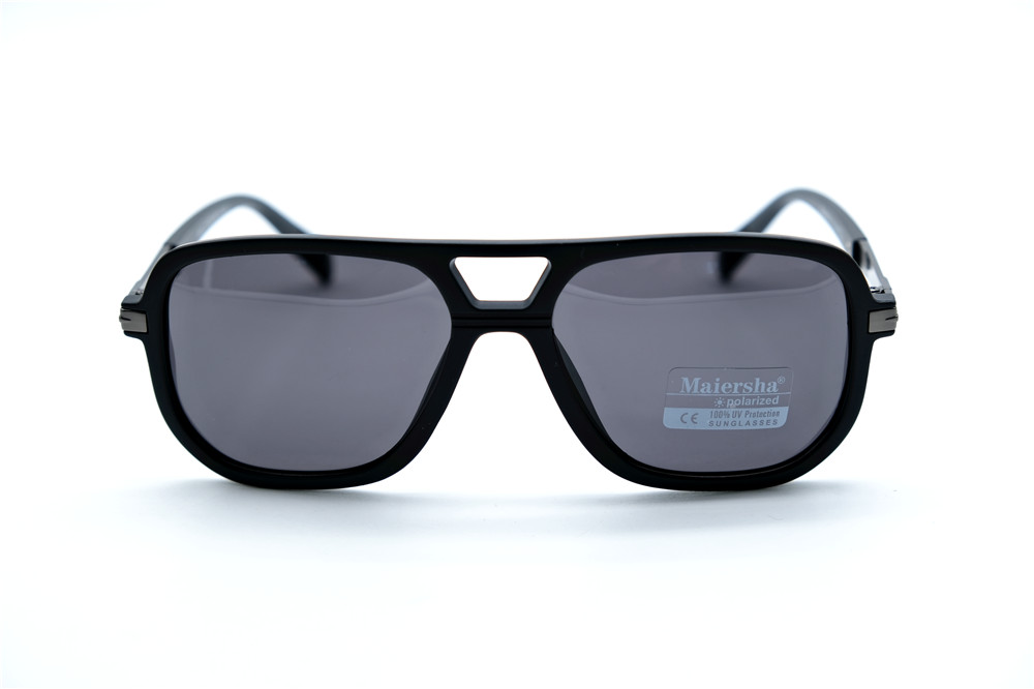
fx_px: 1838
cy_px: 344
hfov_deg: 31.4
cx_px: 517
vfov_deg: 21.2
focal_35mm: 64
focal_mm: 42.5
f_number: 5.6
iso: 160
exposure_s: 1/125
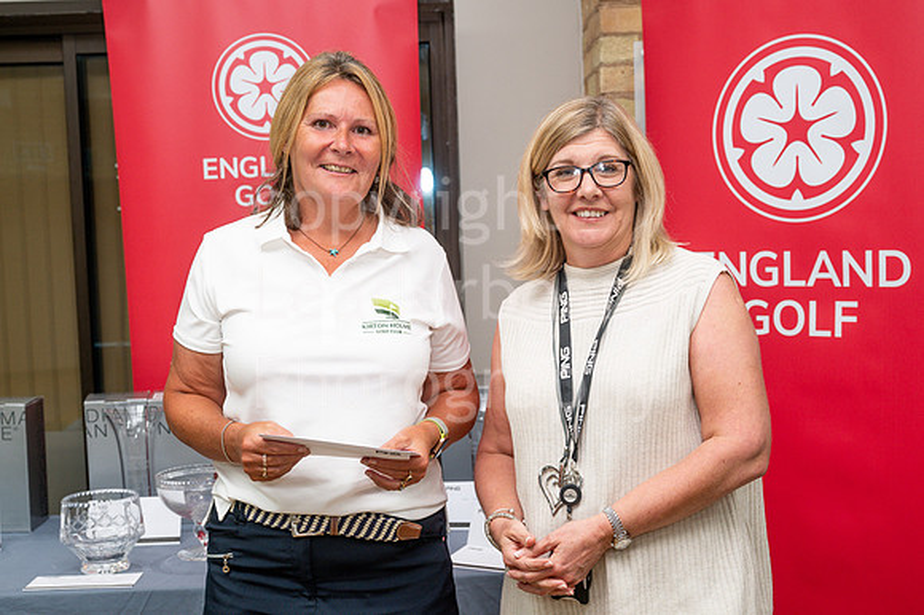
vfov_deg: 26.5
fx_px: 1306
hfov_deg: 39.0
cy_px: 324
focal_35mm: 51
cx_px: 471
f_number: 5
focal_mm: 46
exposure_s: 1/60
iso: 320
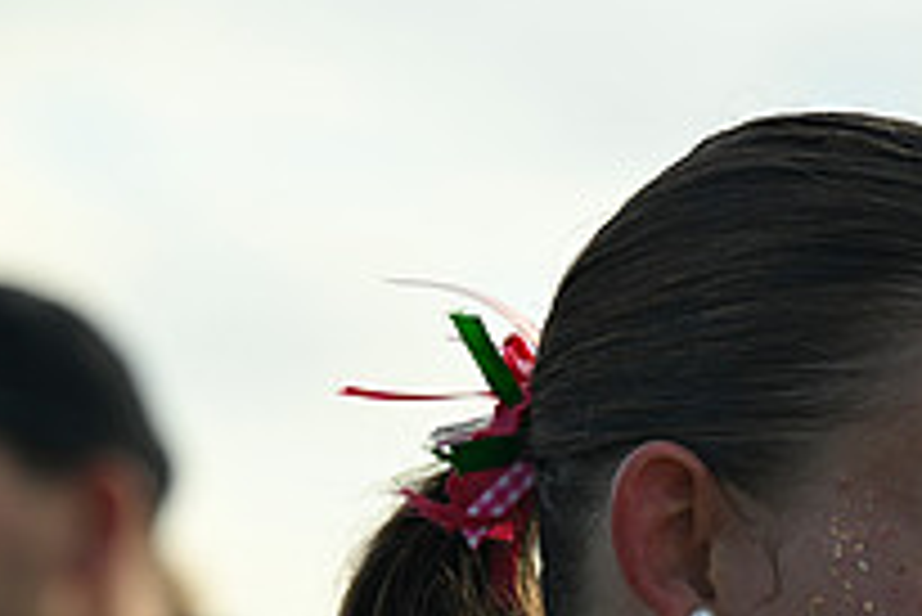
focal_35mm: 340
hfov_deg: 6.0
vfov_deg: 4.0
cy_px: 843
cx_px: 1052
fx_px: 8714
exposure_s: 1/1600
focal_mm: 120
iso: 320
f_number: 4
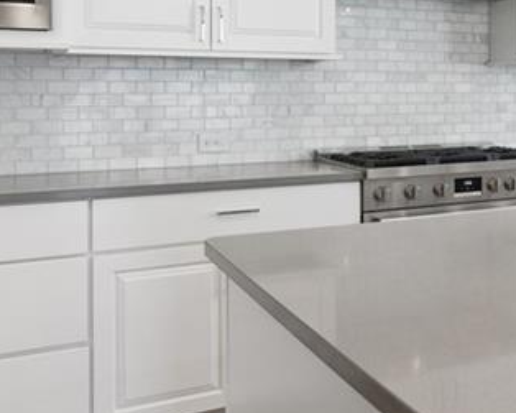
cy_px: 100
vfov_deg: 30.3
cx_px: 549
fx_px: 748
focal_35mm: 49
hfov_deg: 33.8
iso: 1600
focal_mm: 16
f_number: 7.1
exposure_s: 1/15
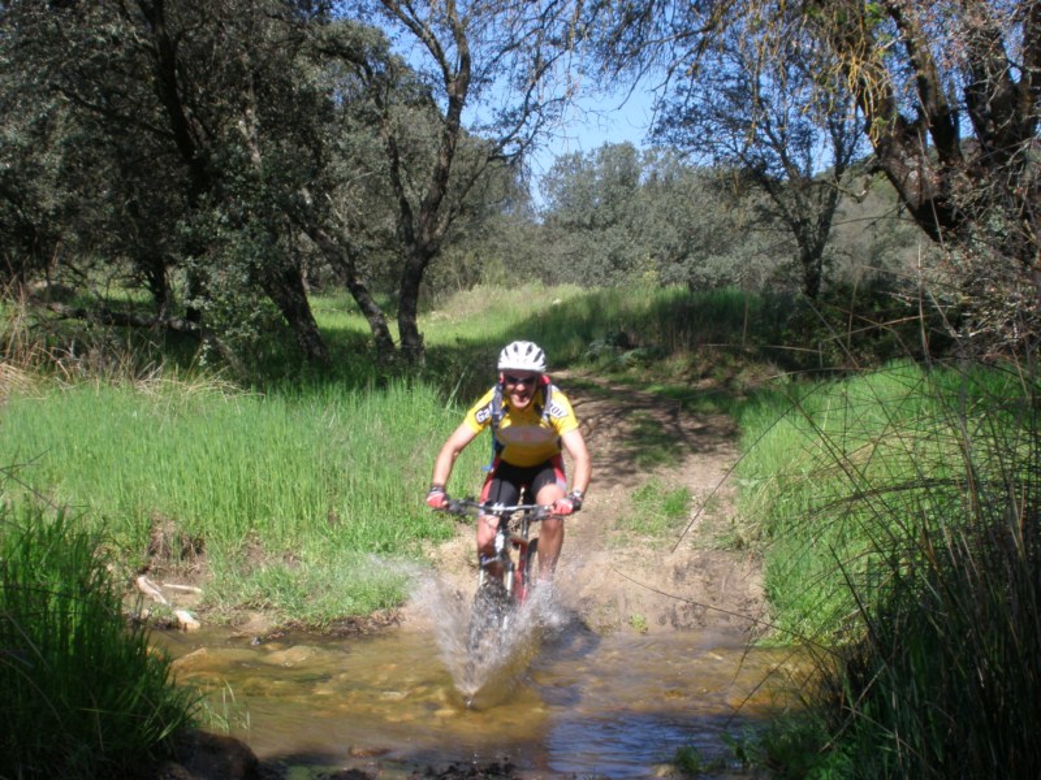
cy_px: 390
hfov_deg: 42.9
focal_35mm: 44
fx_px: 1323
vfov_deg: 32.9
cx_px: 520
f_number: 6.4
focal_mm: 7.7
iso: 64
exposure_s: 1/125
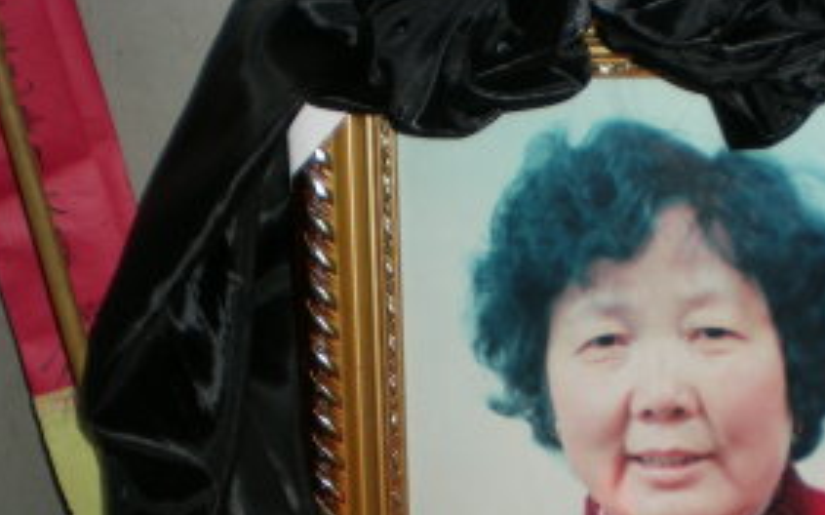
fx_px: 1573
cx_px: 606
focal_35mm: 70
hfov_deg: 29.0
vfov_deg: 18.4
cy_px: 408
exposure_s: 1/60
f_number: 3.1
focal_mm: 6.3
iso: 50
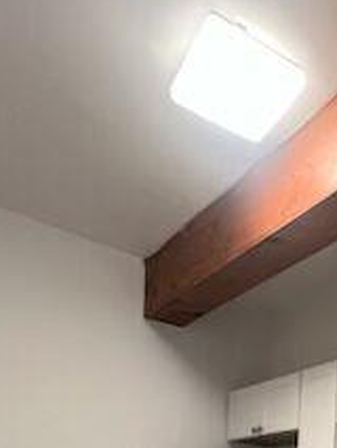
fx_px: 506
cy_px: 578
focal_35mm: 39
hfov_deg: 33.4
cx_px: 345
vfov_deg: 34.4
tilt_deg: -3.3
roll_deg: -1.0
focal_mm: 1.57
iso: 250
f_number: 1.8
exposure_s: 1/60
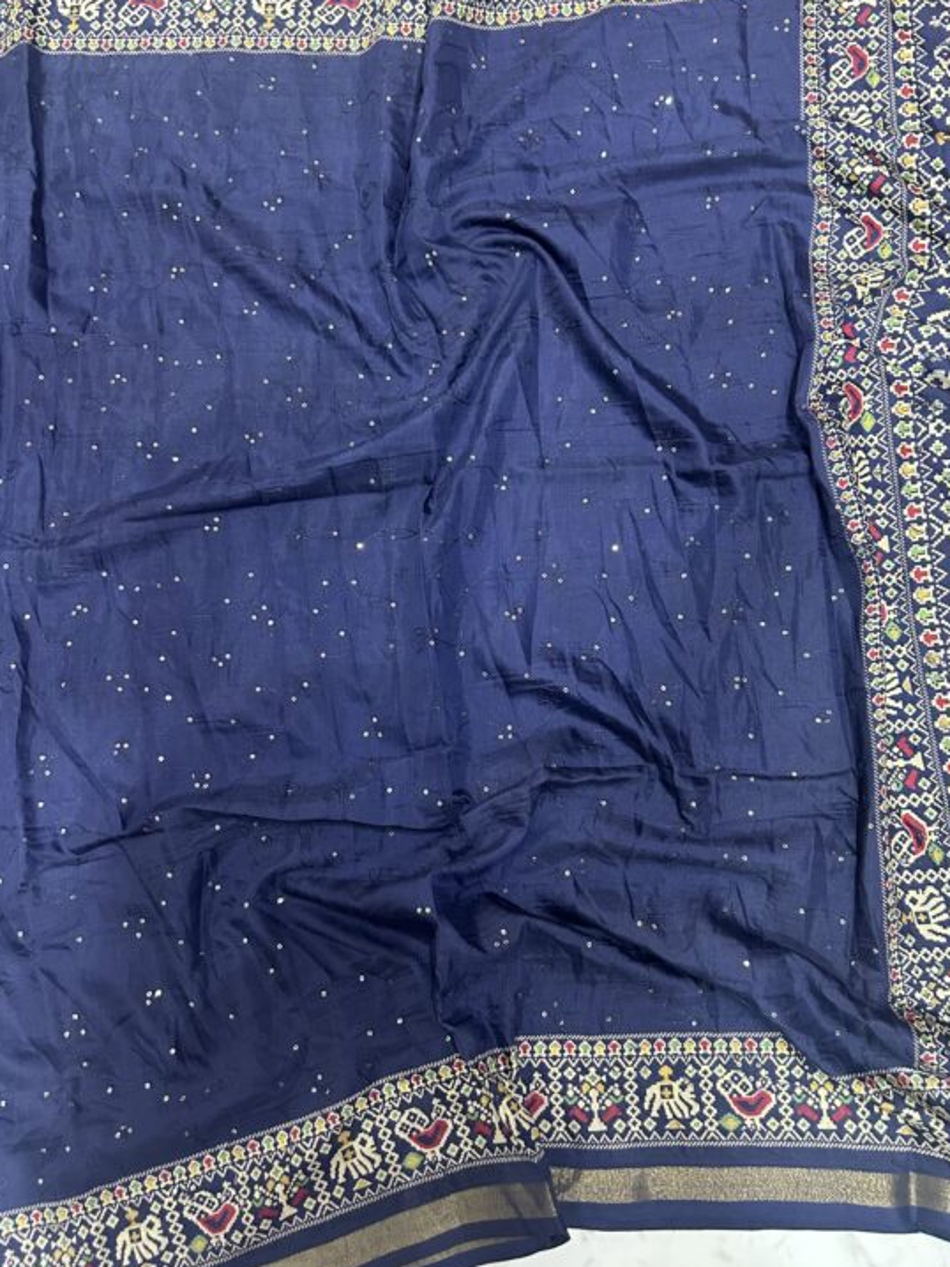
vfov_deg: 61.6
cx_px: 489
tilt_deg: -82.3
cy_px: 611
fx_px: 1061
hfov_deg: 48.2
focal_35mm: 29
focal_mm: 5.7
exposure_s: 1/50
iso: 320
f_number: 1.5
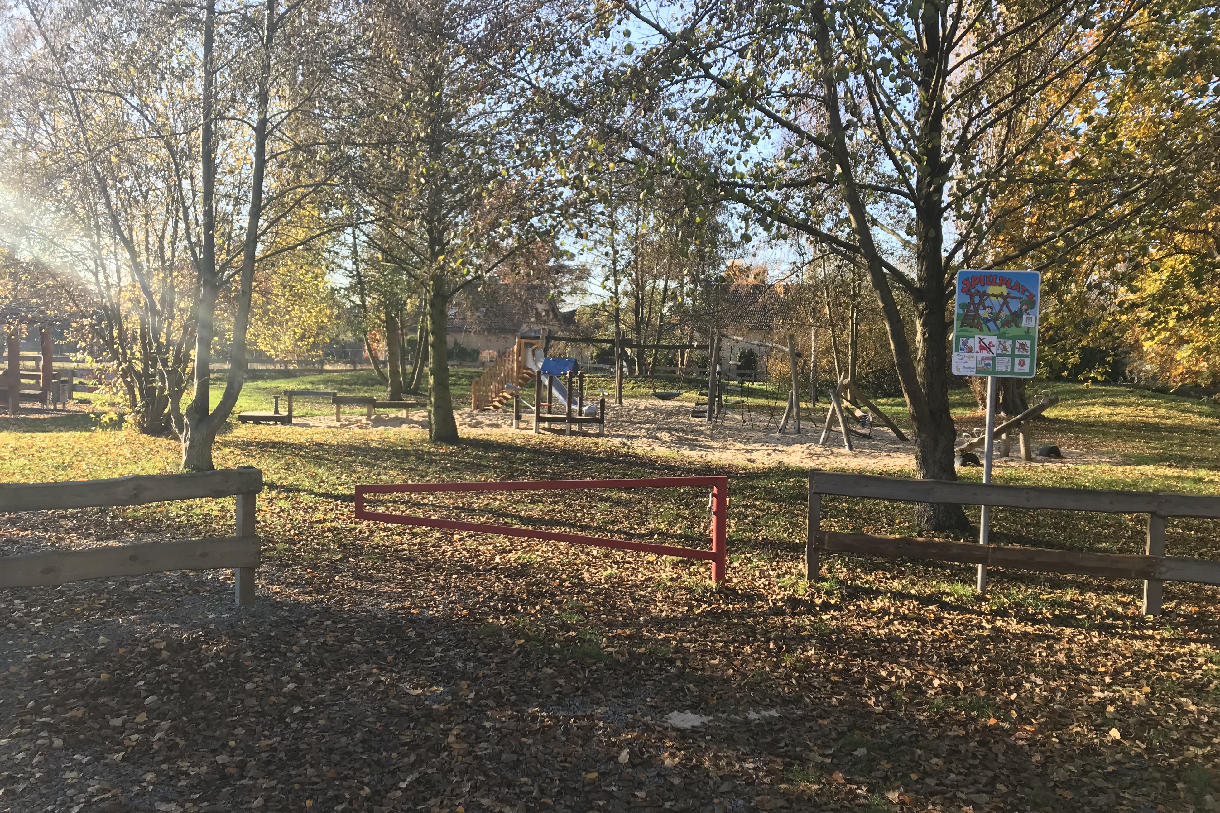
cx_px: 628
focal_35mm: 30
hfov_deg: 61.9
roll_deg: -1.8
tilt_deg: -2.4
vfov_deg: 43.6
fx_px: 1017
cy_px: 401
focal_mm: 3.99
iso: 20
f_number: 1.8
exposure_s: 1/424
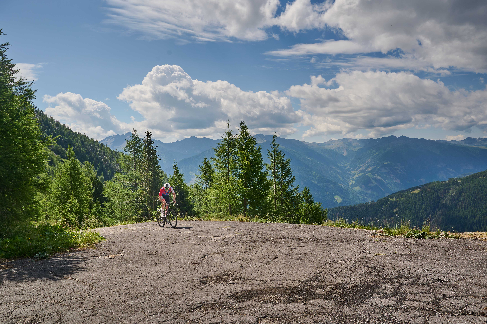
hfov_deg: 73.8
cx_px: 244
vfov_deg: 53.1
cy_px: 162
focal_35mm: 24
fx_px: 324
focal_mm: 24
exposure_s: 1/1600
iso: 400
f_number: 8
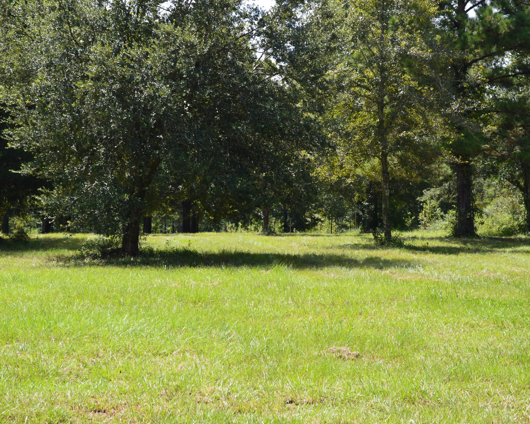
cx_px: 246
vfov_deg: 18.7
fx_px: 1286
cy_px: 213
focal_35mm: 82
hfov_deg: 23.3
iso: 100
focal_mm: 48
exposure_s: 1/160
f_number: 6.3
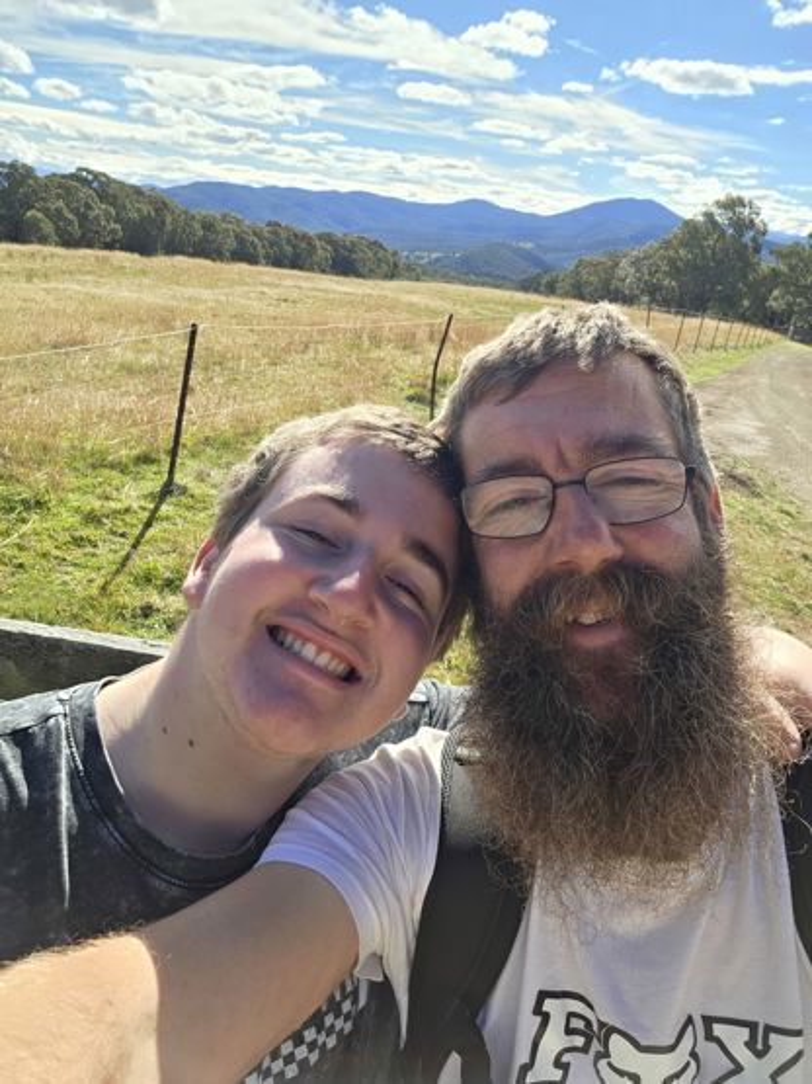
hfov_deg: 54.9
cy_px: 542
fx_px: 782
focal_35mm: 25
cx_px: 406
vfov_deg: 69.4
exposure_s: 1/568
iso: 25
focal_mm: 3.3
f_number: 2.2
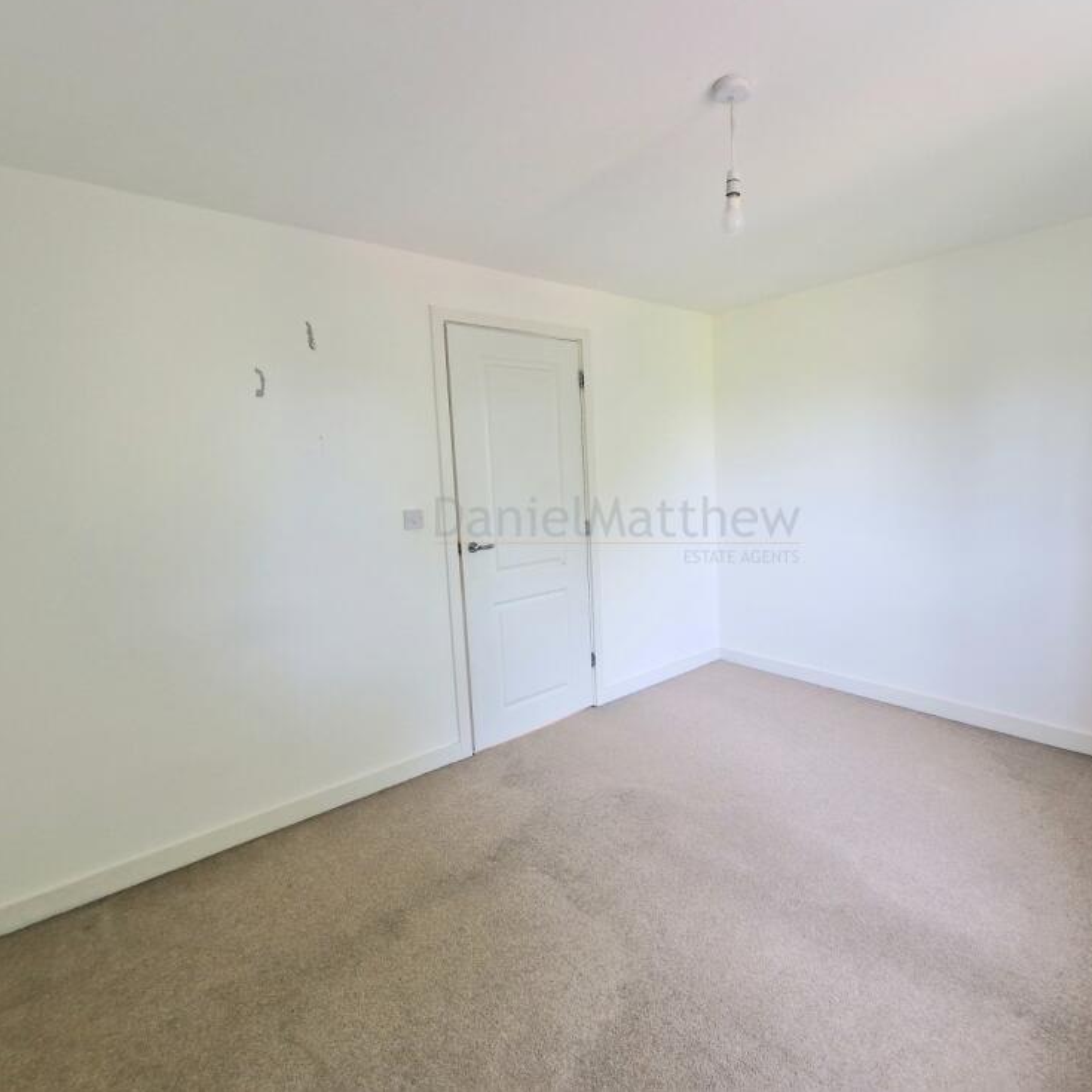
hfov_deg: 87.0
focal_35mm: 16
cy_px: 529
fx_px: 571
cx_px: 615
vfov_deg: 87.4
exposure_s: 1/50
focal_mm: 2.2
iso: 200
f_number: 2.2
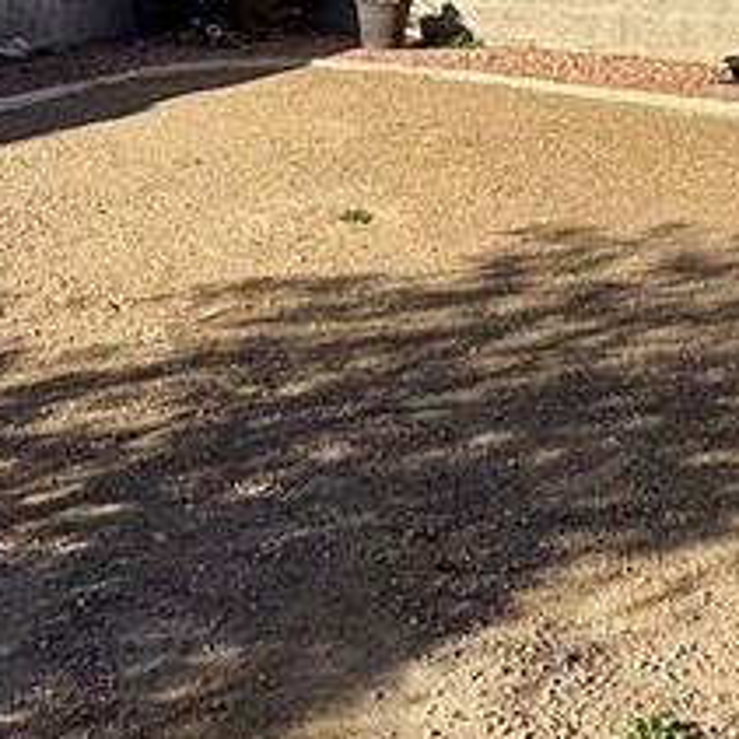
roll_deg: -0.3
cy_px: -28
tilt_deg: -2.9
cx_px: 200
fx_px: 1449
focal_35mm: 60
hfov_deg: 28.3
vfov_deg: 26.8
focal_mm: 2.22
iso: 50
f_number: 2.2
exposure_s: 1/1961
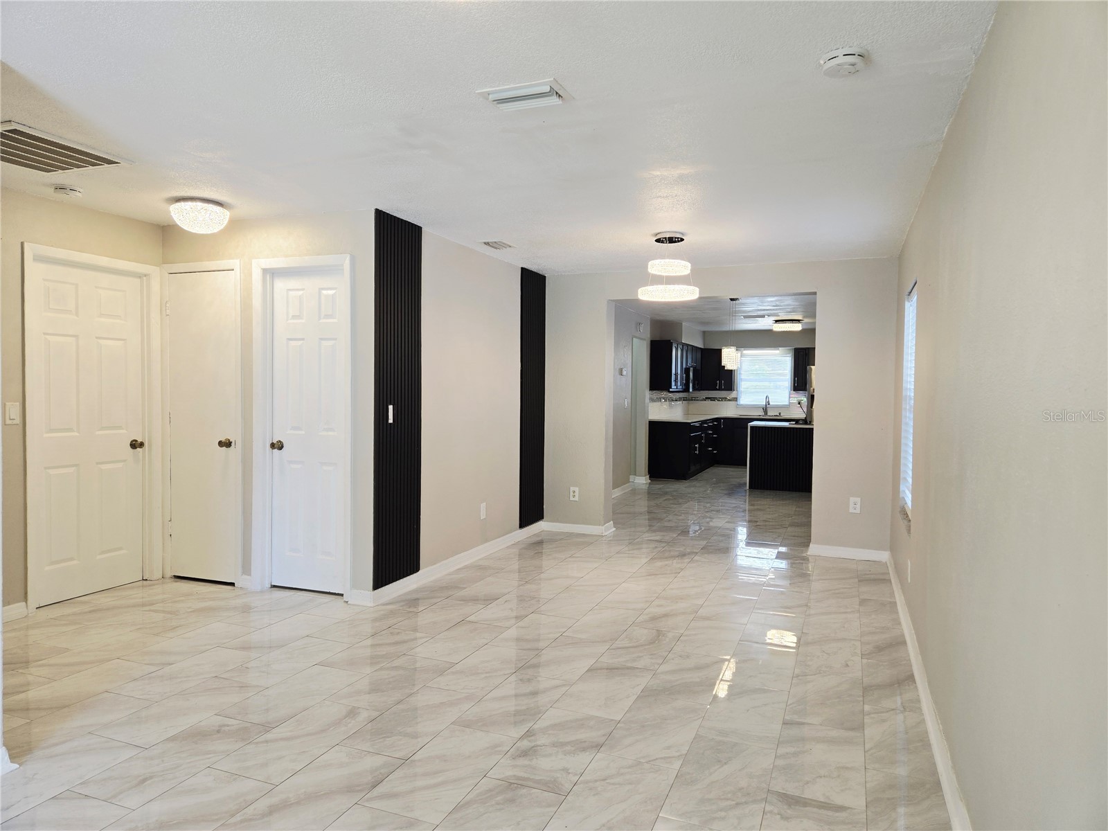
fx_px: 736
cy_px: 416
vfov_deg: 58.9
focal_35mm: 23
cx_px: 554
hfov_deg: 73.9
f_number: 1.8
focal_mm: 5.4
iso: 80
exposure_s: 1/120
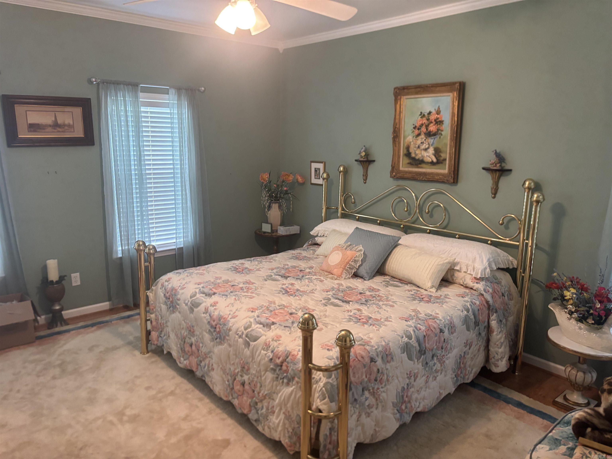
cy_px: 230
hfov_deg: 67.3
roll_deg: -0.7
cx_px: 306
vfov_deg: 53.1
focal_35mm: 26
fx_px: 460
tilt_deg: -10.0
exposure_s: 1/60
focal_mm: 5.96
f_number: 1.6
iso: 320
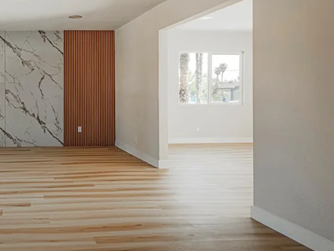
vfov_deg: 39.1
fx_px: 347
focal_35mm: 36
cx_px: 41
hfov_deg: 46.9
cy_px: 79
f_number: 11
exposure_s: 3
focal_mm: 12
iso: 100
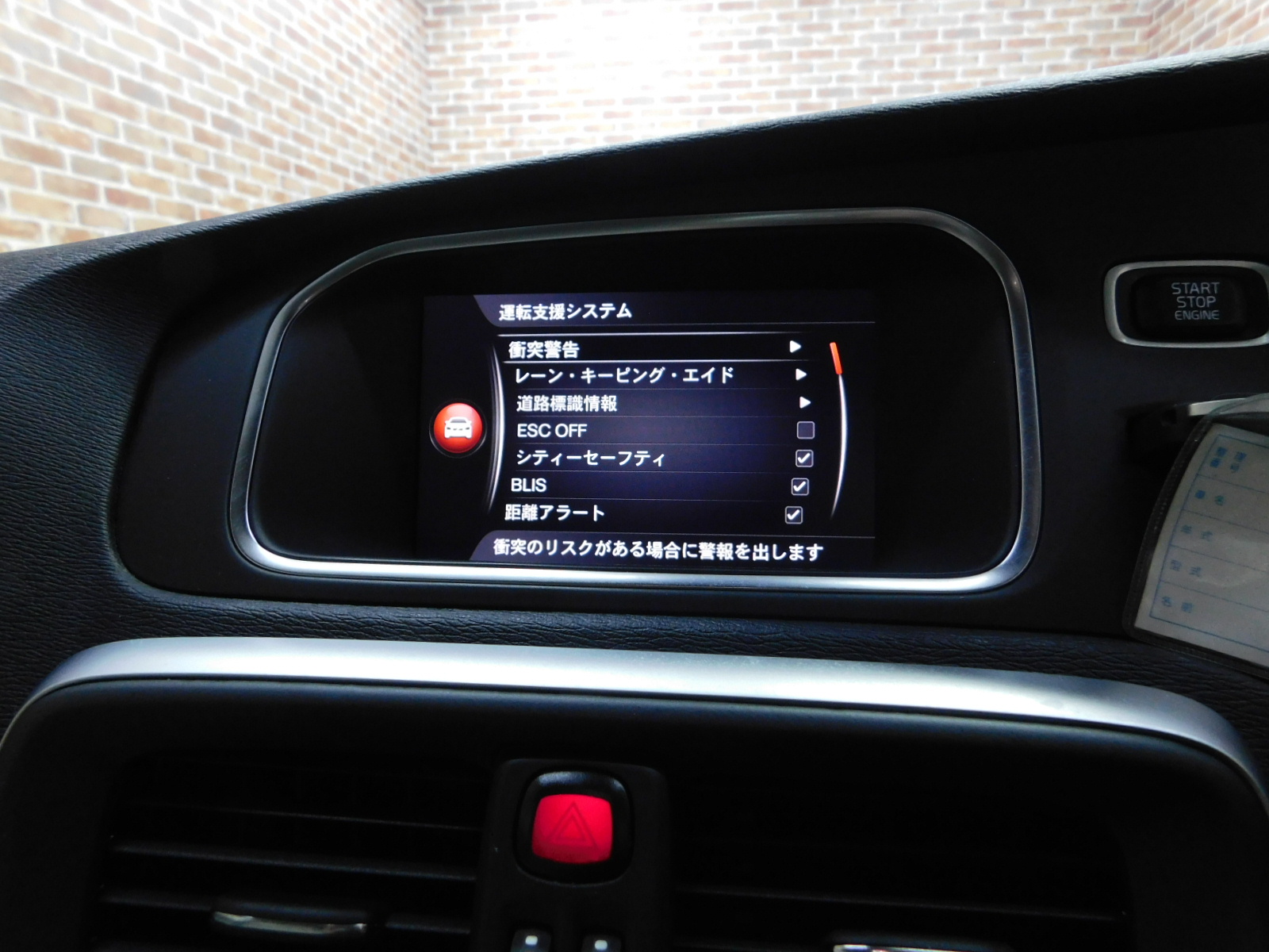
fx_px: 843
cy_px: 476
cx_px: 634
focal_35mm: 23
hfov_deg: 73.9
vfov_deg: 58.9
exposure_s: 1/30
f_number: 3
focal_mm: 4
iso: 360
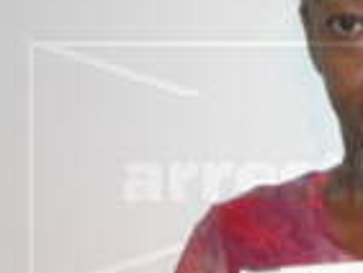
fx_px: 1774
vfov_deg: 8.8
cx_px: 416
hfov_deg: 11.5
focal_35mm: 169
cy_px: 171
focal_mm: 14.4
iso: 100
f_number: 3.3
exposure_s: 1/60.3
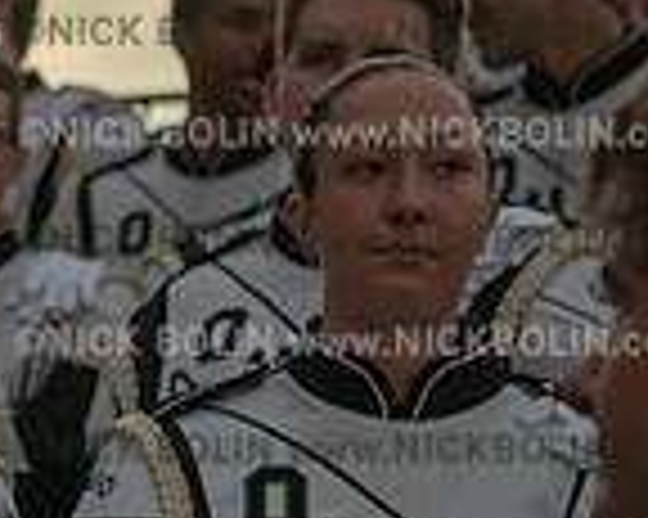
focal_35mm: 197
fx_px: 3776
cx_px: -346
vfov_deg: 7.8
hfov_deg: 9.5
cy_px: 345
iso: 800
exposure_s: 1/4000
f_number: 3.2
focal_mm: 52
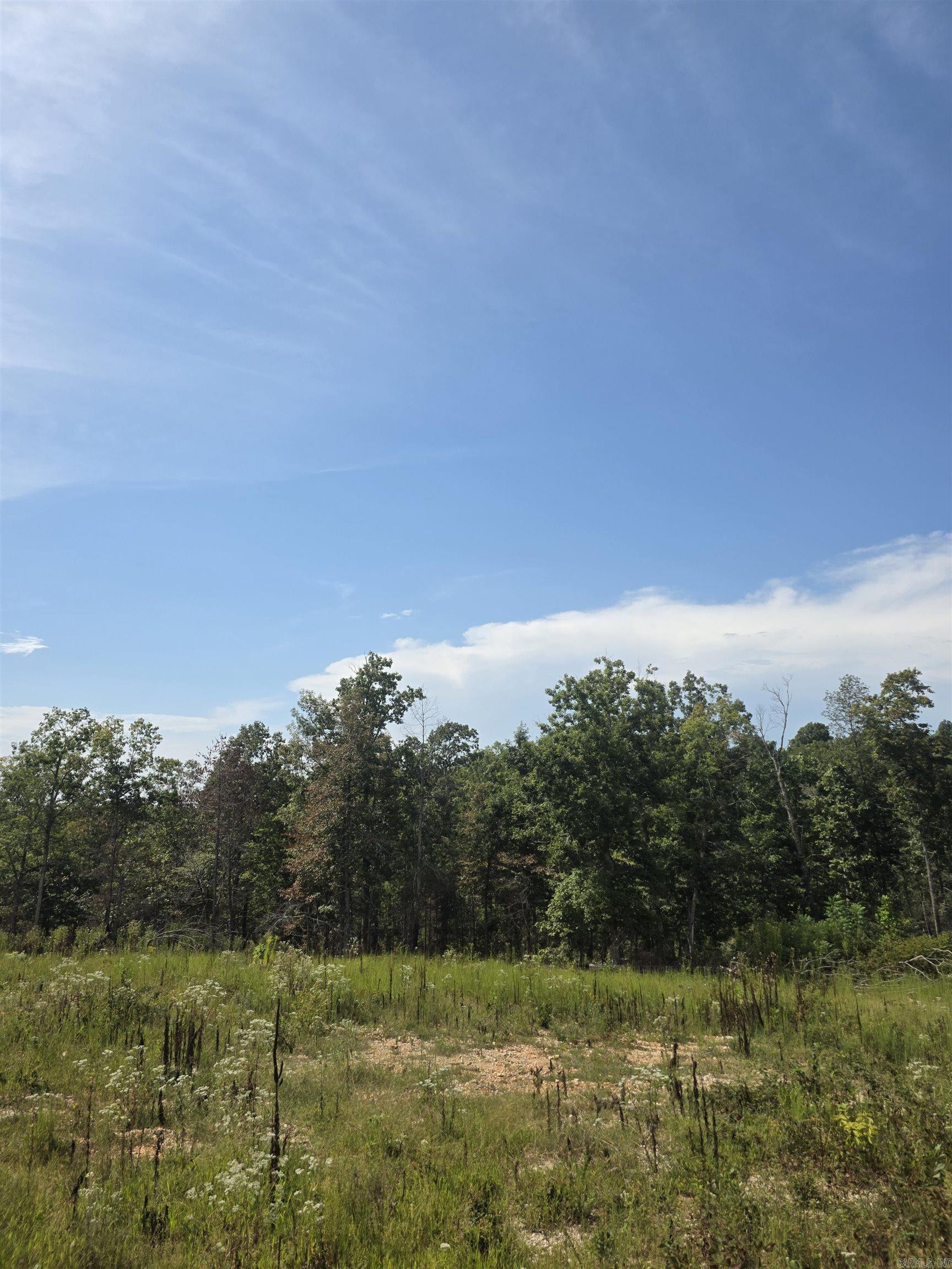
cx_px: 476
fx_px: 843
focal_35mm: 23
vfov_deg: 73.9
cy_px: 634
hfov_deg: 58.9
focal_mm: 6.3
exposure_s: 1/7333
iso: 80
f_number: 1.7
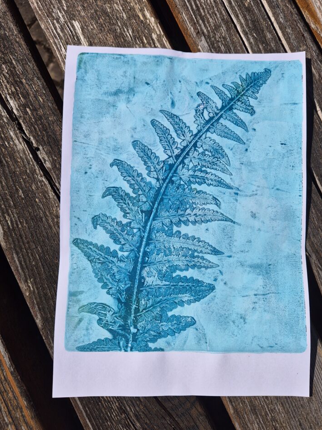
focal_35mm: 25
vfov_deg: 69.4
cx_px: 174
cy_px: 219
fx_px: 310
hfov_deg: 54.8
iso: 25
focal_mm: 5.4
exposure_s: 1/3600
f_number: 1.8
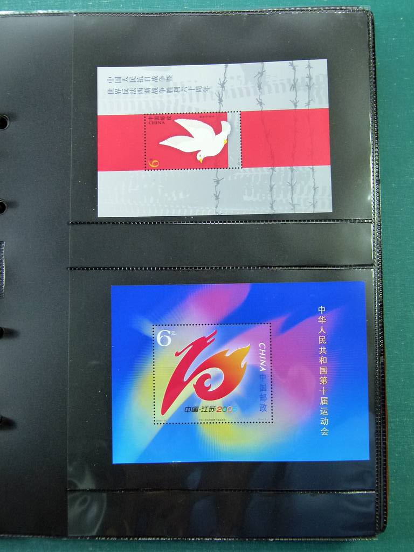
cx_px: 207
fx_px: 622
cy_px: 276
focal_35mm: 39
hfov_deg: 36.8
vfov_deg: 47.9
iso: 200
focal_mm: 7
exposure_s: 1/60
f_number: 3.1
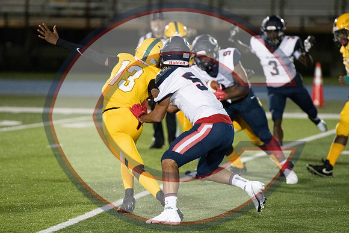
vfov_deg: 4.6
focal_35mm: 300
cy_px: 116
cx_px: 174
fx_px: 2909
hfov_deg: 6.9
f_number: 3.2
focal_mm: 200
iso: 9000
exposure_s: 1/2000
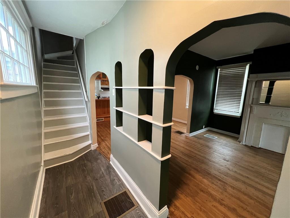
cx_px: 145
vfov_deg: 89.9
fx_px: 109
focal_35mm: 13
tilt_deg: -9.8
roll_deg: -1.7
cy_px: 109
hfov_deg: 106.2
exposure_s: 1/60
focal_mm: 1.57
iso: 250
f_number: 1.8
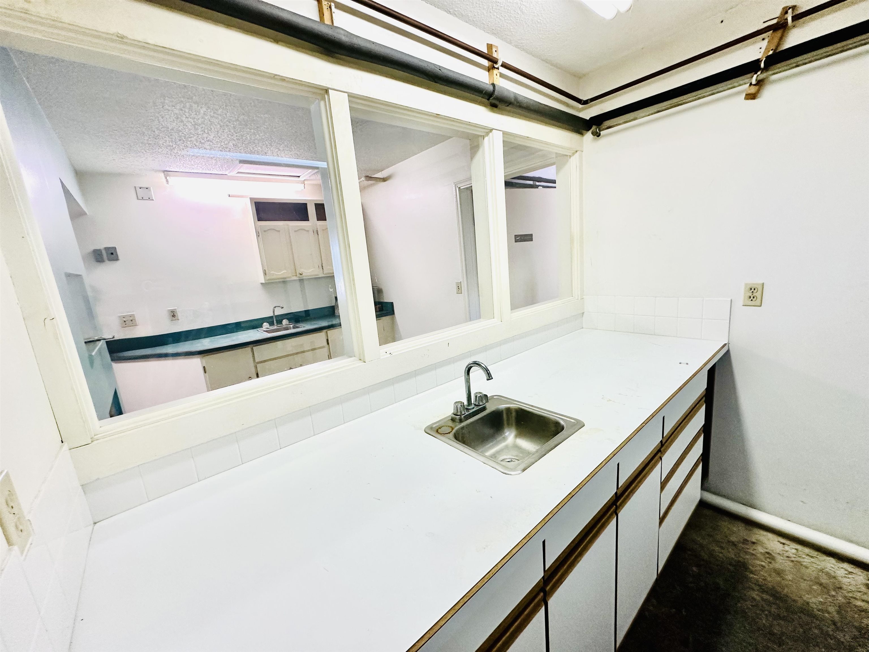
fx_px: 351
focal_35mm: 14
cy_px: 326
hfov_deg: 102.1
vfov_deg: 85.7
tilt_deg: -10.6
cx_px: 434
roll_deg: +4.2
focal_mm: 2.22
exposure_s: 1/120
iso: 200
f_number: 2.2
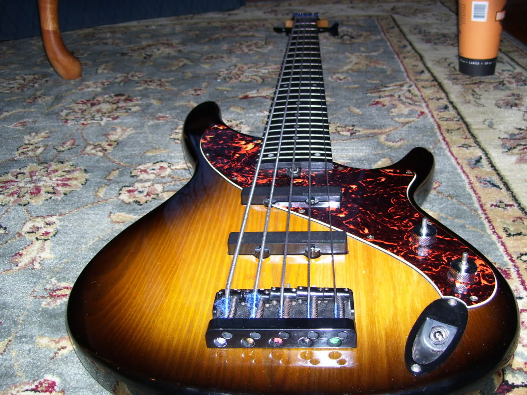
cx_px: 264
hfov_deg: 50.1
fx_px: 563
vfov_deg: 38.7
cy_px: 198
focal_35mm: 37
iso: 80
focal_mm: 6
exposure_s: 1/60
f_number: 2.7
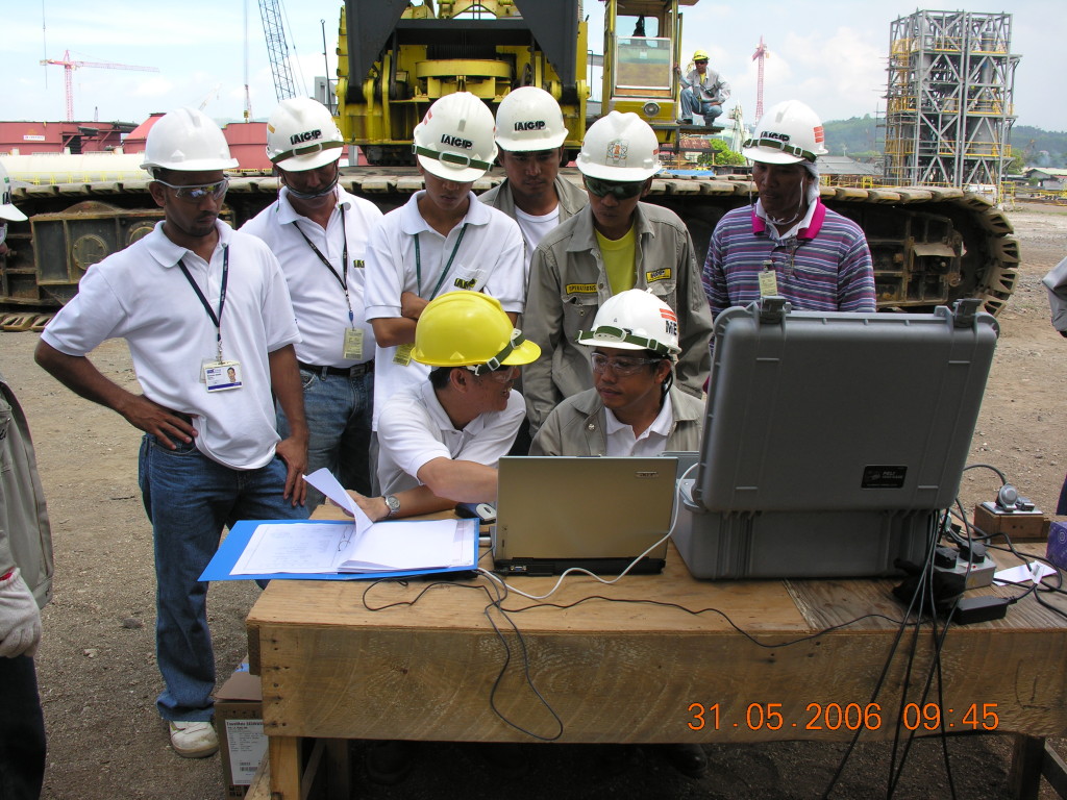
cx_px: 534
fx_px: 1079
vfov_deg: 40.7
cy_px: 400
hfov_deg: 52.6
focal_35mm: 35
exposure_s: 1/143
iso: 50
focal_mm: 8.9
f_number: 5
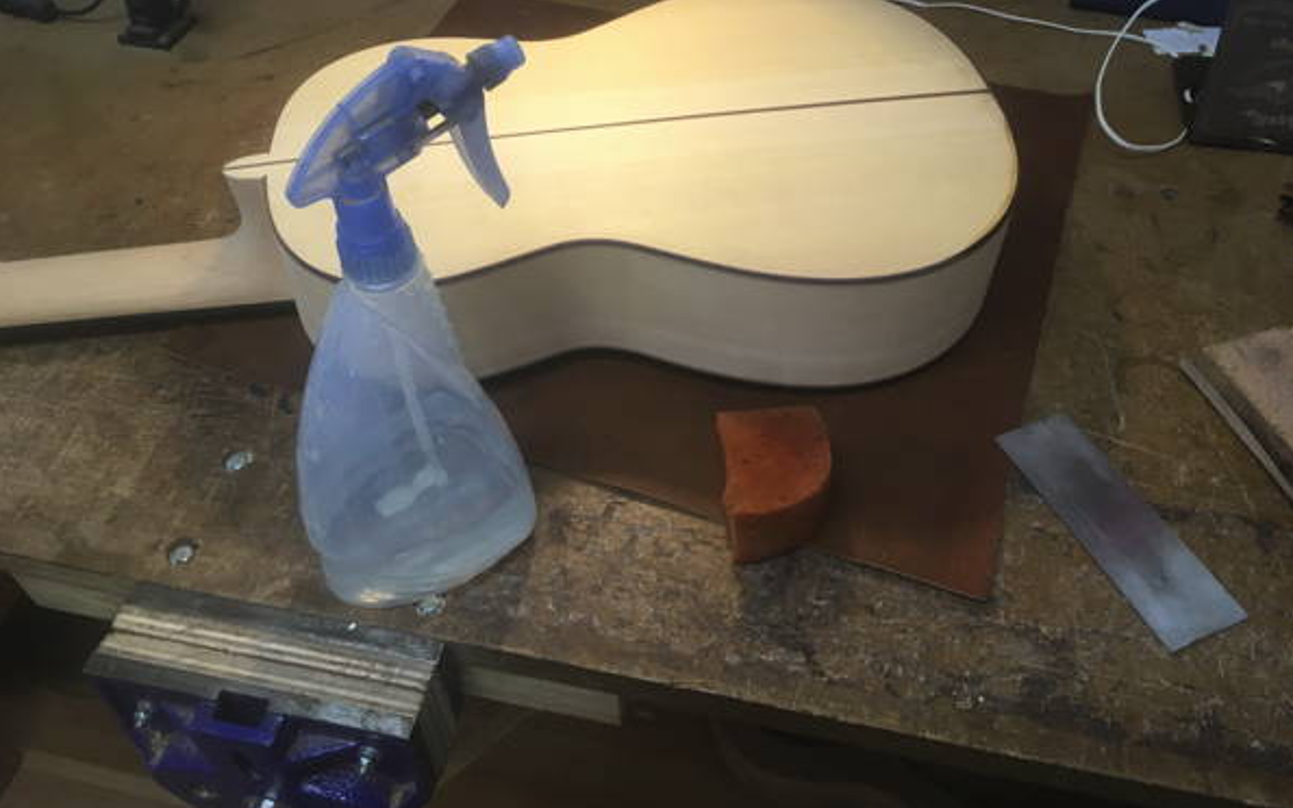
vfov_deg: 40.5
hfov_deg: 61.2
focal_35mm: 31
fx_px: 1092
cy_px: 350
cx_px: 648
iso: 50
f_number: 2.2
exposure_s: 1/33
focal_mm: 4.15
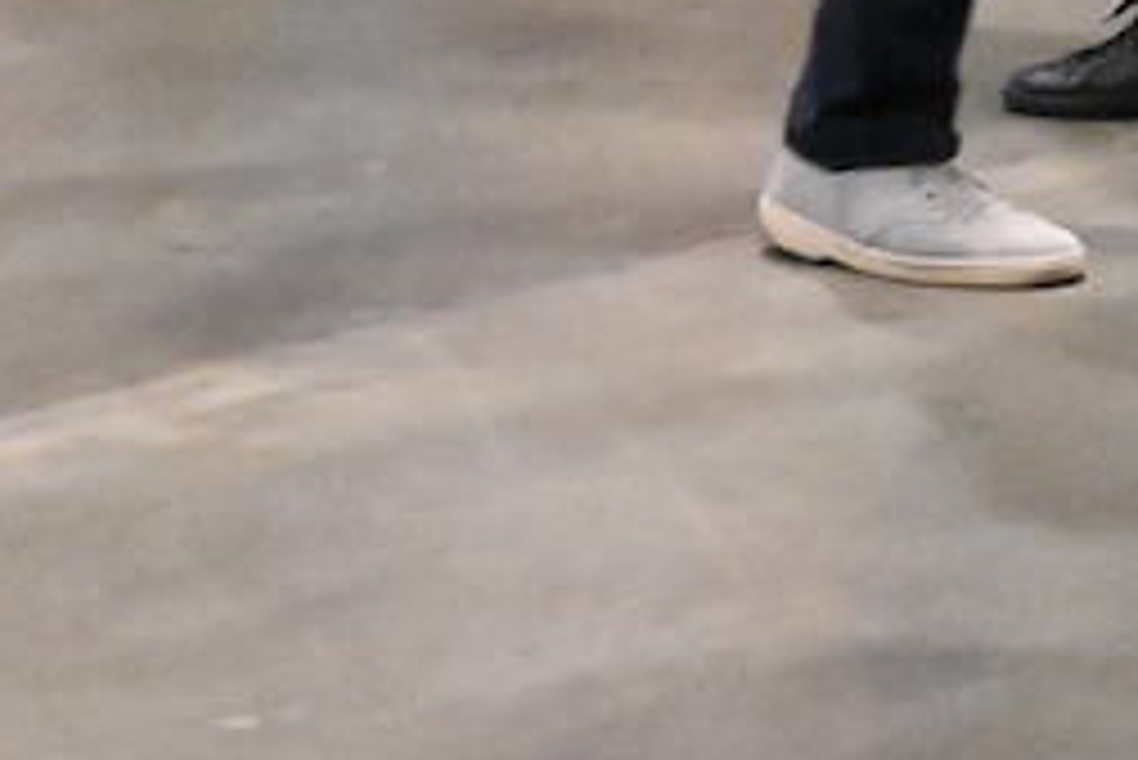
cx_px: 1754
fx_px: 6990
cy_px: -1266
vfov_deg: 5.9
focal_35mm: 221
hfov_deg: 9.1
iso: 25600
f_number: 16
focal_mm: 35
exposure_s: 1/40
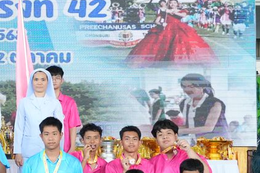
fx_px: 782
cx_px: -39
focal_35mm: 108
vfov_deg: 12.6
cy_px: 133
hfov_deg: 18.1
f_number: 5.6
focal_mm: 27
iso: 3200
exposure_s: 1/500
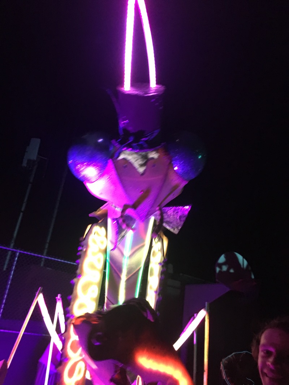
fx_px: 323
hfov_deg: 48.2
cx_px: 144
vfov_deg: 61.6
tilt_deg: +23.9
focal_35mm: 29
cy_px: 192
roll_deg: -6.5
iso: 250
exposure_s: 1/15
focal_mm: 4.15
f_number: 2.2
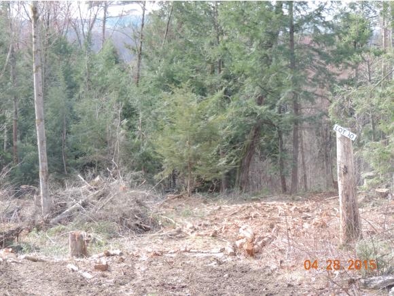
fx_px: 1652
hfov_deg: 13.6
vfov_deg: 10.2
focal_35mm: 145
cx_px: 197
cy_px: 148
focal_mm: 25.8
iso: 180
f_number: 4.4
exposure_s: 1/125
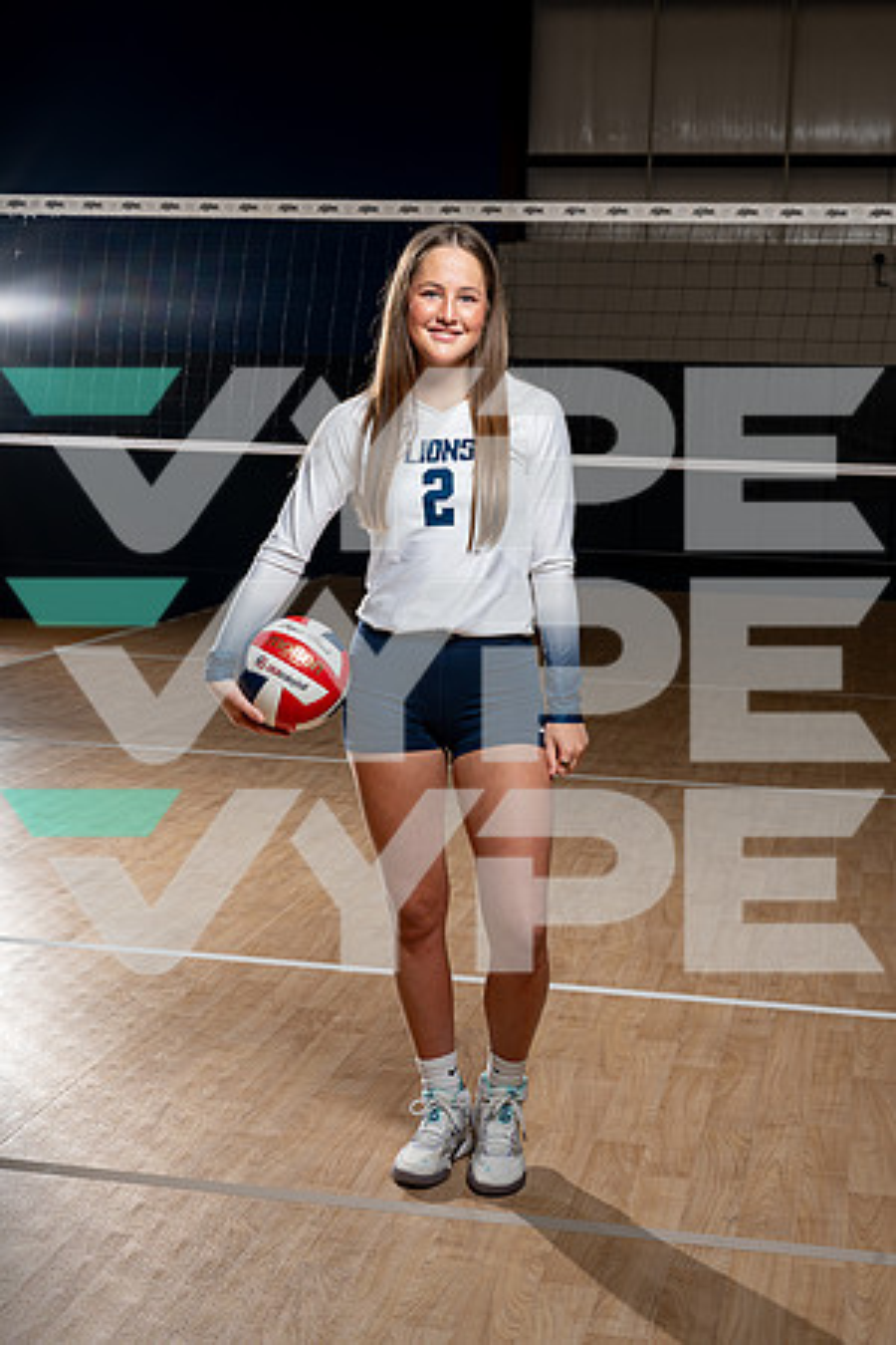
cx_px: 448
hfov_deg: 26.0
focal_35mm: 52
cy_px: 672
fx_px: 1941
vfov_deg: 38.2
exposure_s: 1/250
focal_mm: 52
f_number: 8
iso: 100
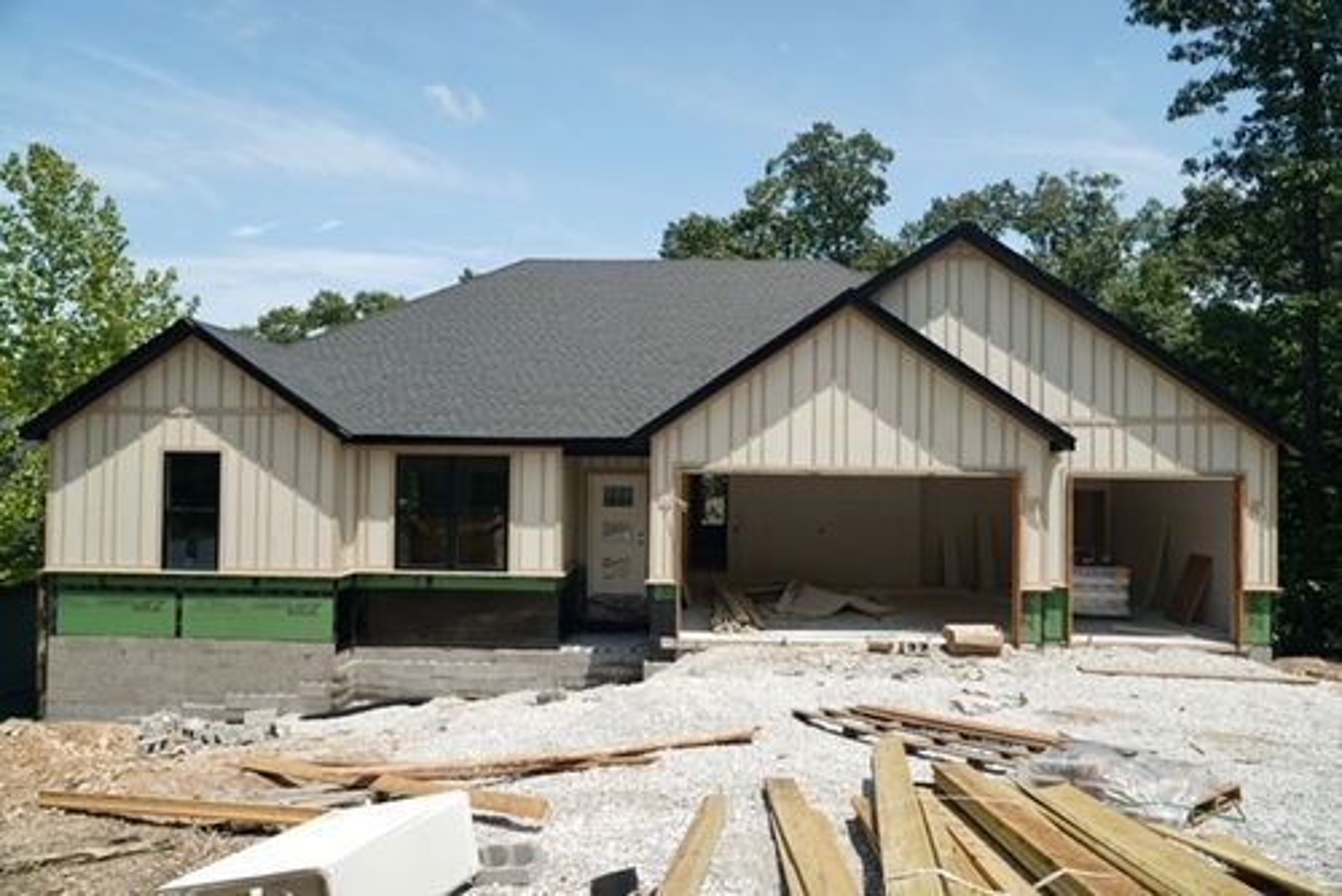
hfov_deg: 73.7
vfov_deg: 53.2
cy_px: 448
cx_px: 671
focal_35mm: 24
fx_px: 895
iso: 50
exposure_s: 1/160
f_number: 4
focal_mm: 24
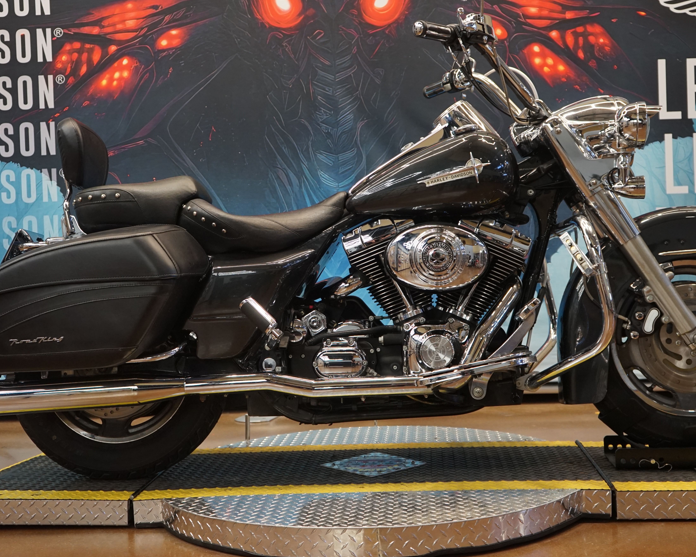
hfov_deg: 41.2
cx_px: 354
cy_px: 249
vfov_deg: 33.4
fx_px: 927
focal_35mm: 45
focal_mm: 35
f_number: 4
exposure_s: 1/160
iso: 1000
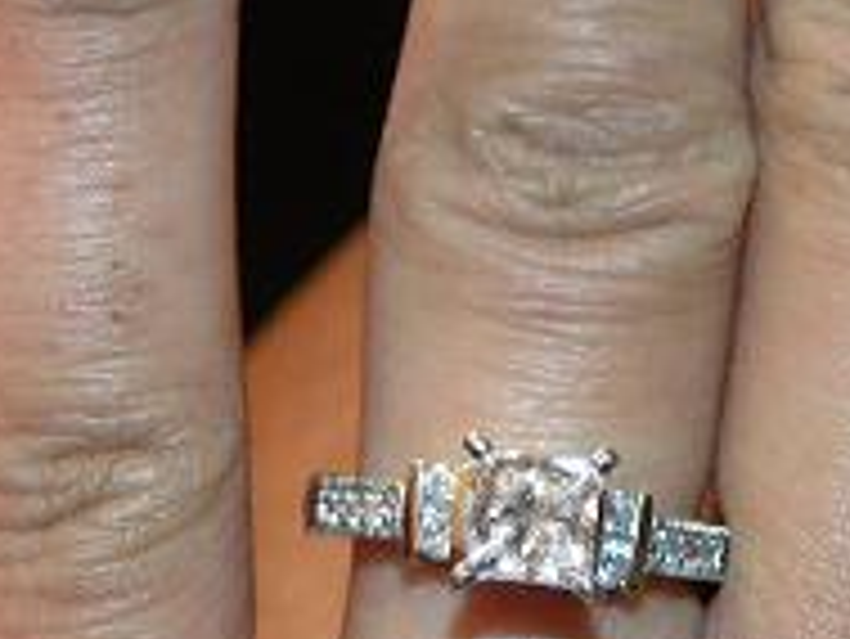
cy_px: 549
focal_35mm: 169
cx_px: 524
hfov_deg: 11.7
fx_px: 4152
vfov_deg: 8.8
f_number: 4
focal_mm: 15.1
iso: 400
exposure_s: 1/8
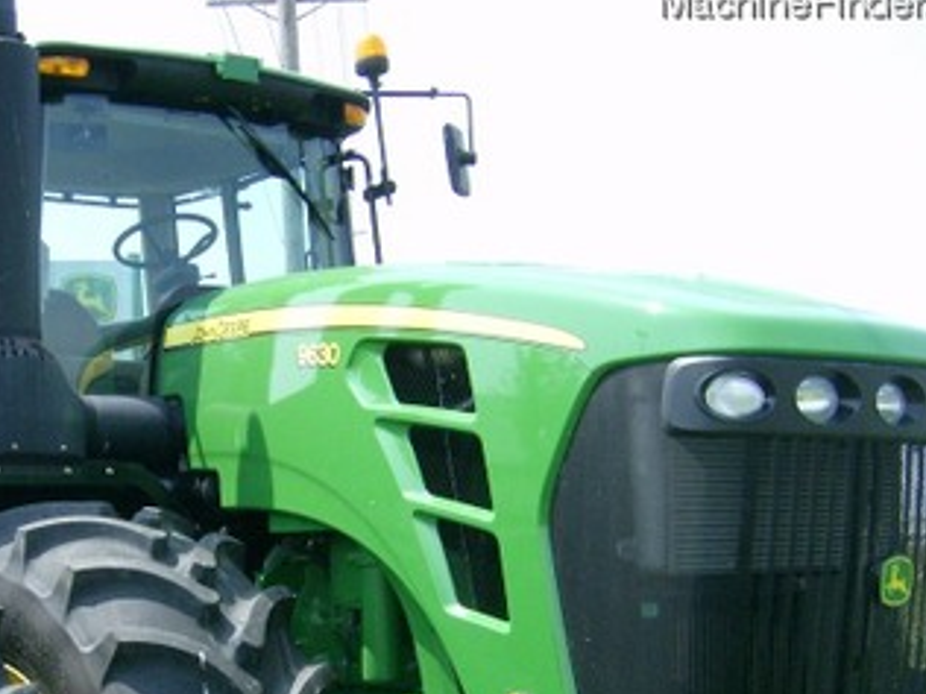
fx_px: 1659
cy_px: 559
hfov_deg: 30.6
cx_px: 211
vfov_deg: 23.3
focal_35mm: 62
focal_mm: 6
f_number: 4.7
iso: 100
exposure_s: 1/266
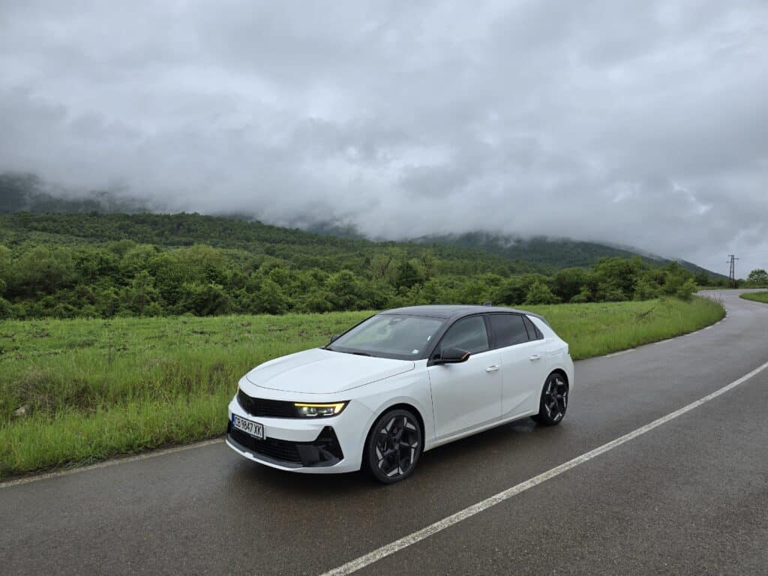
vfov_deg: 58.9
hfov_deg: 73.9
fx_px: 510
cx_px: 384
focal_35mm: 23
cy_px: 288
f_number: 1.7
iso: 12
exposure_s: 1/378
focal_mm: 6.3
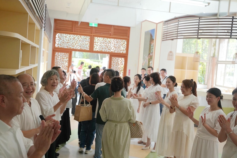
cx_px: 118
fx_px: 276
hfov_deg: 46.4
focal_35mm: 42
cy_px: 79
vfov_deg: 31.9
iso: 1250
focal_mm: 42
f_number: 4
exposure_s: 1/160
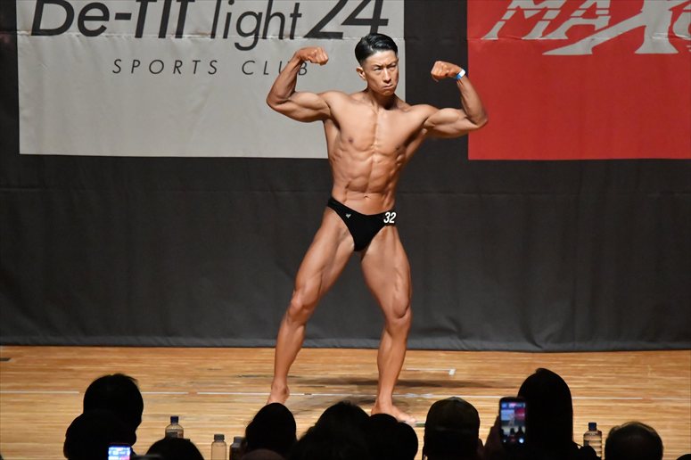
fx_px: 5180
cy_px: 230
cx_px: 346
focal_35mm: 270
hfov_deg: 7.6
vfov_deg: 5.1
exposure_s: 1/400
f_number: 5.6
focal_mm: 180
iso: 12800
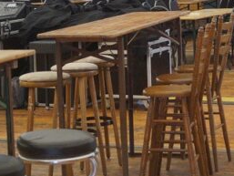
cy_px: 19
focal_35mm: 138
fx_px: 933
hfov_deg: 14.3
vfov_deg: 10.7
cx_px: 166
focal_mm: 24
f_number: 4
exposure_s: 1/160
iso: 1000
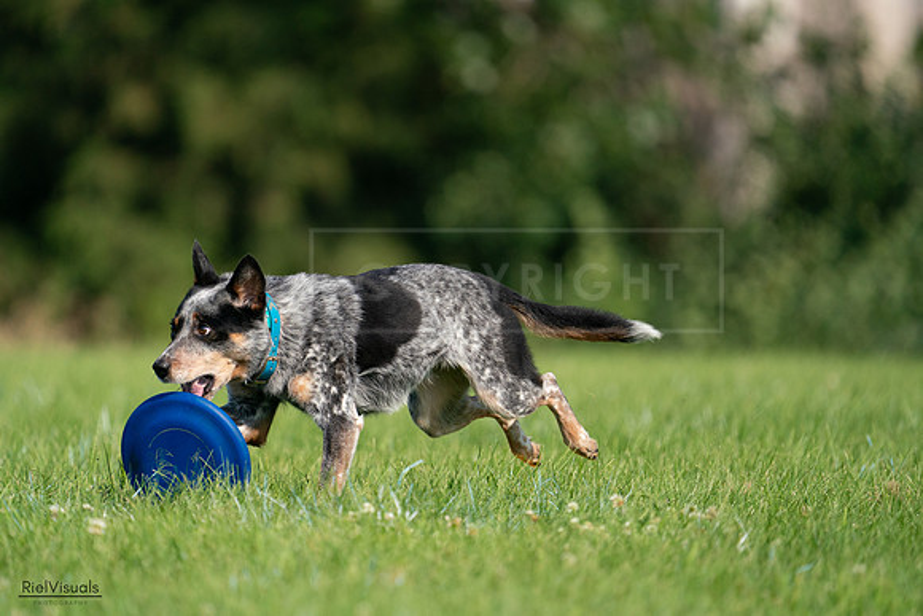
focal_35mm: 600
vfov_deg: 2.3
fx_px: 15386
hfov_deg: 3.4
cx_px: 462
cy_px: 308
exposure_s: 1/4000
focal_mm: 600
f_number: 6.3
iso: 1250
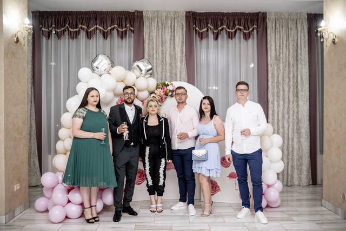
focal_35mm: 35
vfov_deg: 37.9
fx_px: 336
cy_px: 116
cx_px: 173
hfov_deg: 54.4
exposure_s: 1/160
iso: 800
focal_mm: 23
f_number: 1.8
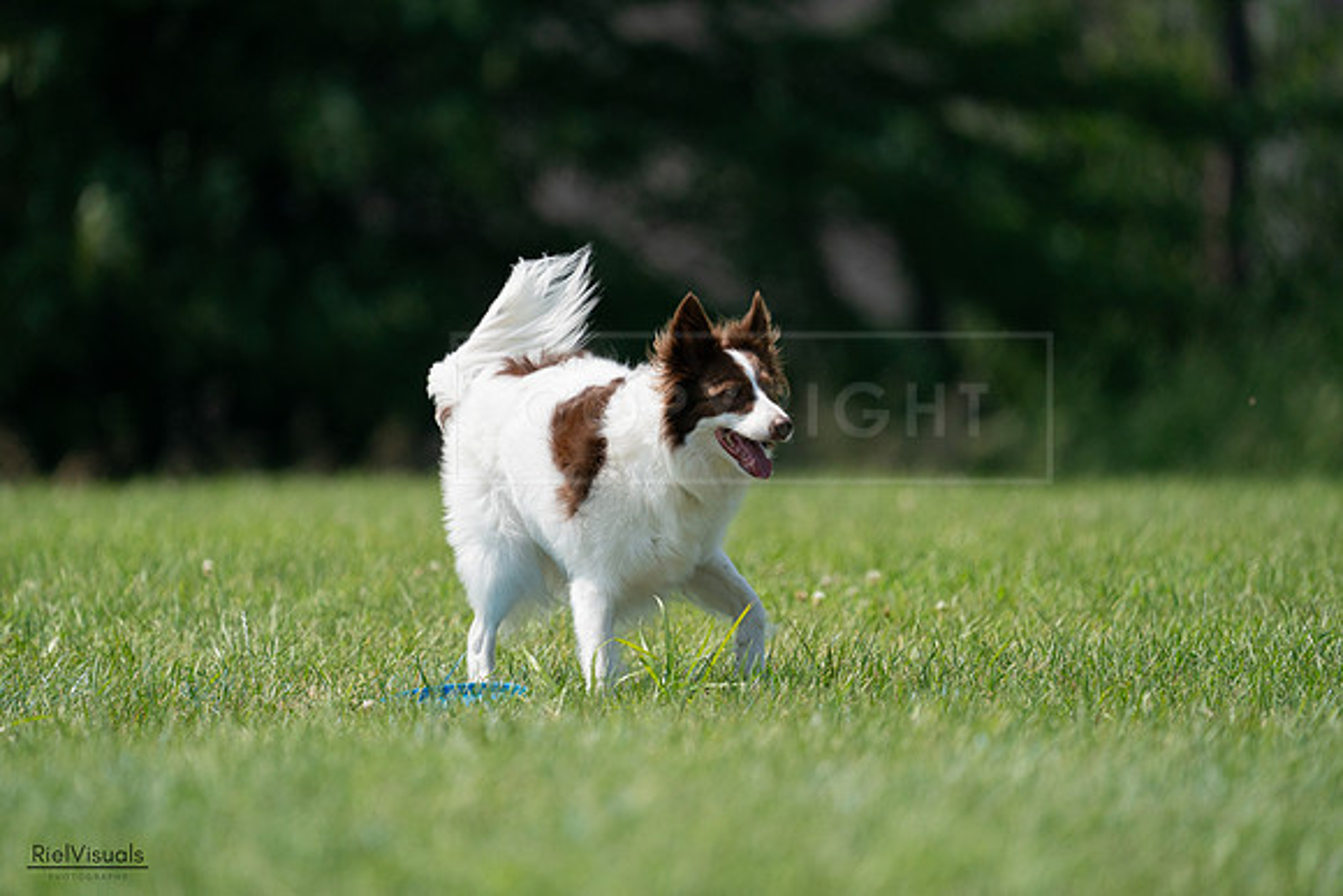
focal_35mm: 600
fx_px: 22388
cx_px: 672
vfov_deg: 2.3
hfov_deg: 3.4
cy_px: 448
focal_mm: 600
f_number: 6.3
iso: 800
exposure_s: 1/4000
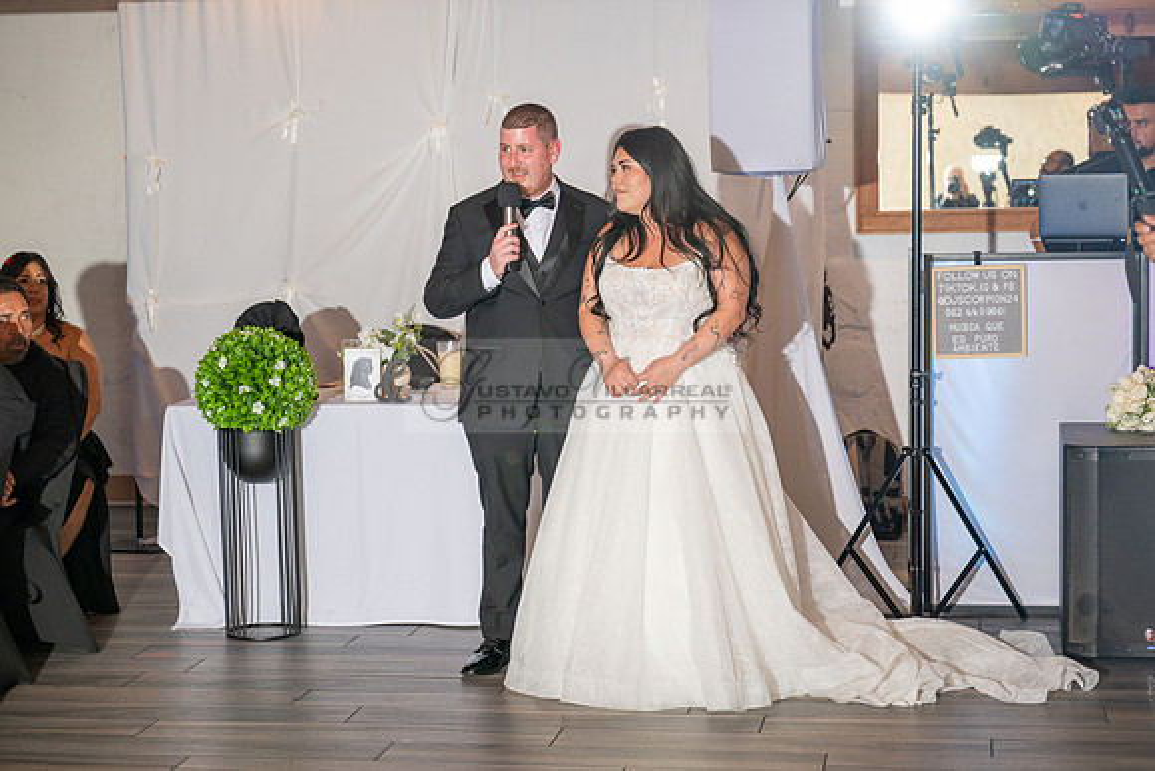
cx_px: 578
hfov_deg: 28.8
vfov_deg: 19.5
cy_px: 386
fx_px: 2246
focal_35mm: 70
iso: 800
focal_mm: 70
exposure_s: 1/125
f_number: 2.8
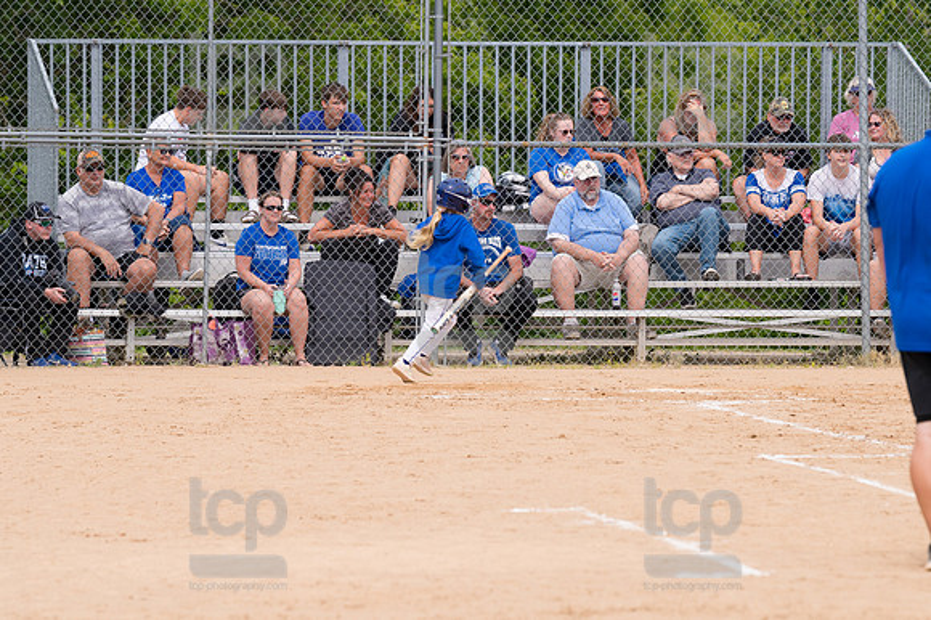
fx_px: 7754
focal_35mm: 300
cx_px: 466
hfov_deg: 6.9
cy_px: 310
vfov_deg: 4.6
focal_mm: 200
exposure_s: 1/1600
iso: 320
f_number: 5.6
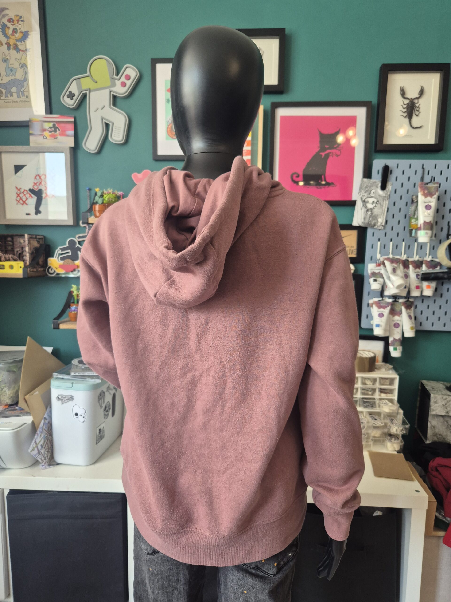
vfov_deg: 73.9
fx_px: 400
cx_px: 226
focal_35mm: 23
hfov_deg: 58.9
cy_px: 301
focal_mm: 5.4
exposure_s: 1/100
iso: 160
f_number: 1.8
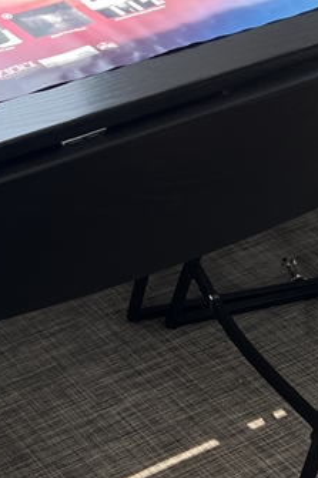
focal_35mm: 97
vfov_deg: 21.0
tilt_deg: -36.9
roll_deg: -2.0
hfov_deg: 13.8
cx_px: -29
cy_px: 208
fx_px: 1286
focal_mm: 5.7
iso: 40
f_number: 1.5
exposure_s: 1/121
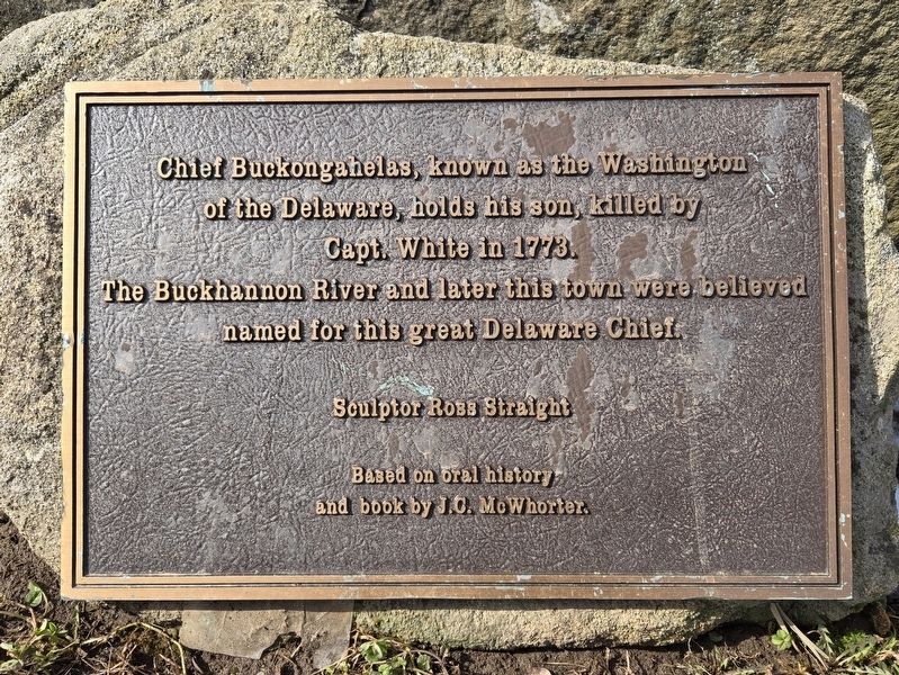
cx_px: 450
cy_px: 338
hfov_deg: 73.9
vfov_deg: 58.9
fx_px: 598
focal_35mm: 23
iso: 25
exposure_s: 1/1228
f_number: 1.8
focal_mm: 5.4
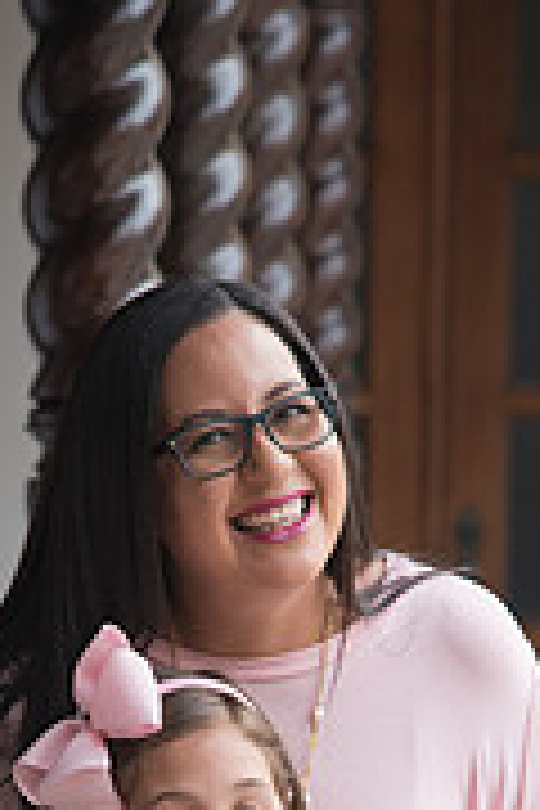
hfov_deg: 4.6
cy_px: 878
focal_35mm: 300
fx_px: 6749
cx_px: 189
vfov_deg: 6.8
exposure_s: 1/125
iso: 640
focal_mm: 120
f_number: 5
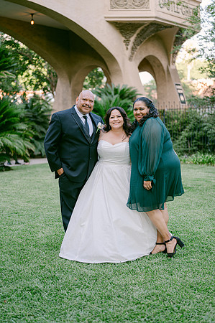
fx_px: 449
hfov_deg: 26.9
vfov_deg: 39.6
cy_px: 162
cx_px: 108
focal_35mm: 50
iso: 100
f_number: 2
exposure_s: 1/250
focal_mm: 50
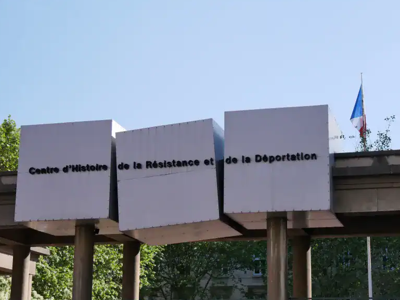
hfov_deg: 25.3
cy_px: 149
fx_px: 890
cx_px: 200
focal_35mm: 77
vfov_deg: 19.1
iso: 800
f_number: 4.6
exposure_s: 1/4000
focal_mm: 37
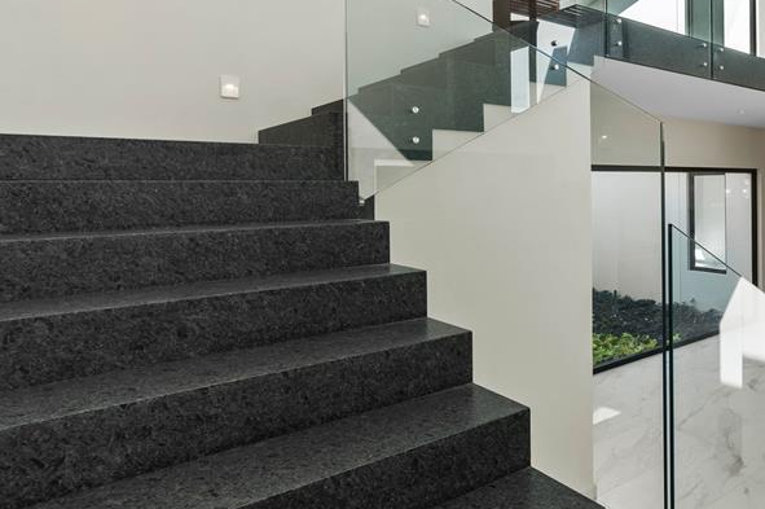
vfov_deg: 49.3
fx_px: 552
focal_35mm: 26
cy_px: 215
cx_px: 642
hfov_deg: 61.9
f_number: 8
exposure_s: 1/13
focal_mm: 10
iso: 160
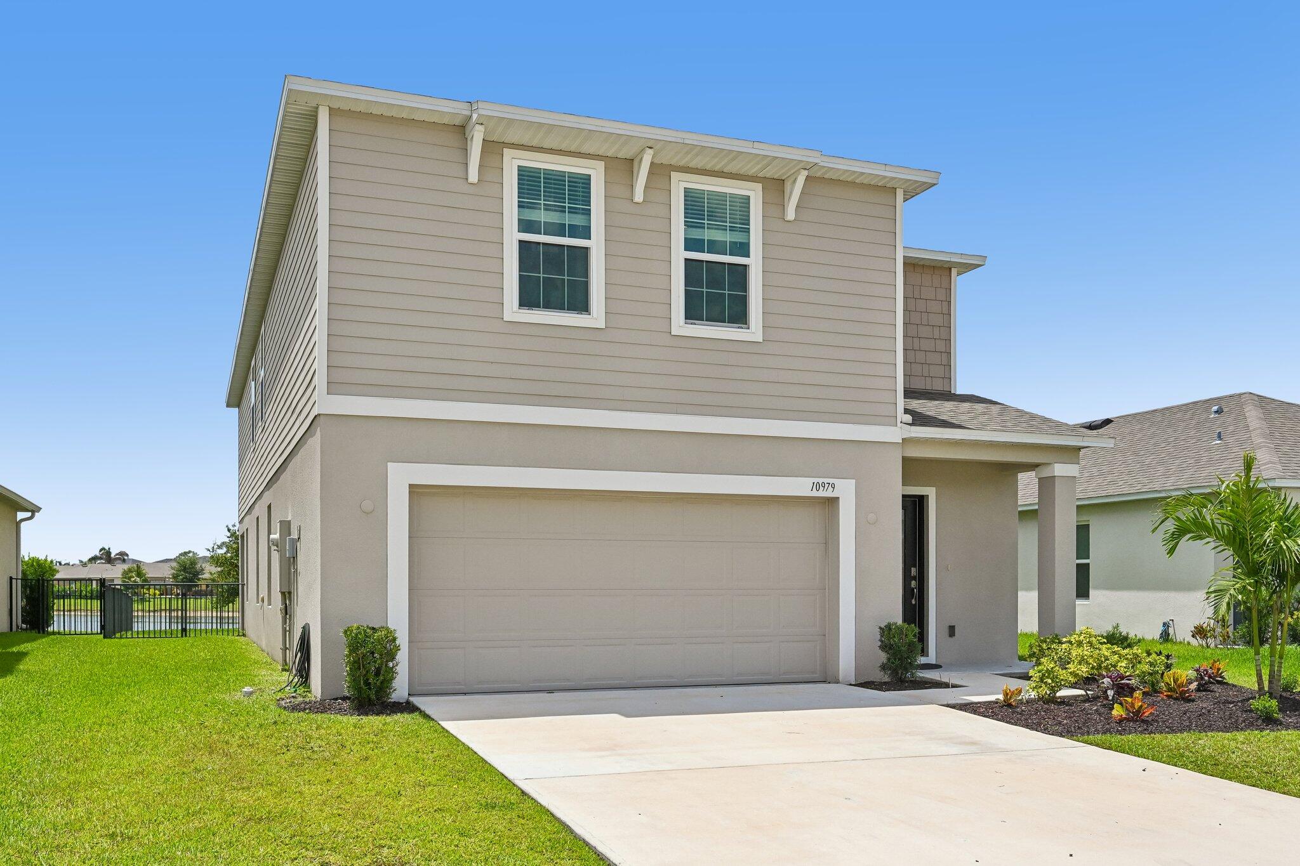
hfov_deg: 61.9
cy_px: 433
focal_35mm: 30
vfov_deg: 43.6
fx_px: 1083
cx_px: 650
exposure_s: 1/6400
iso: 1250
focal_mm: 30
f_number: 8
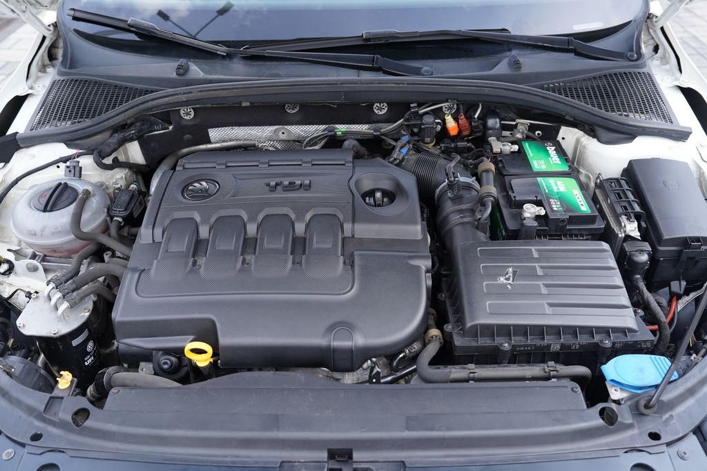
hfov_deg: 61.9
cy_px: 236
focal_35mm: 30
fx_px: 589
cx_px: 354
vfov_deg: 43.6
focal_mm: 30
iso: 100
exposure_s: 1/100
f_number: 5
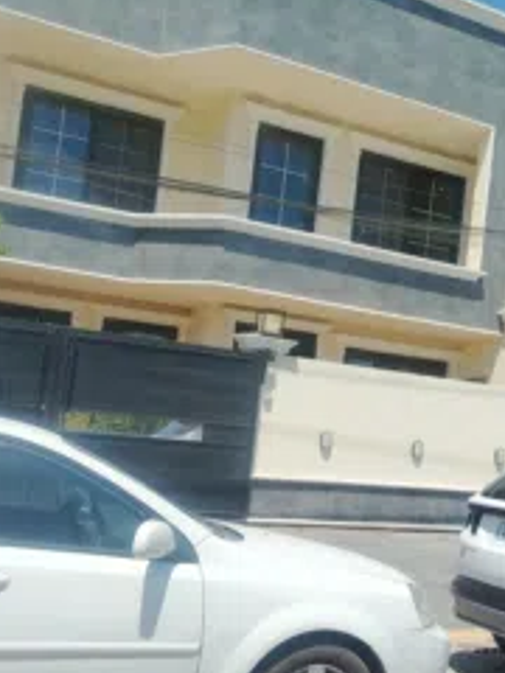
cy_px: 390
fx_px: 778
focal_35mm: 40
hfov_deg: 35.5
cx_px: 354
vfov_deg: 46.6
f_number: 1.75
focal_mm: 5.25
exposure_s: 1/967
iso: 100
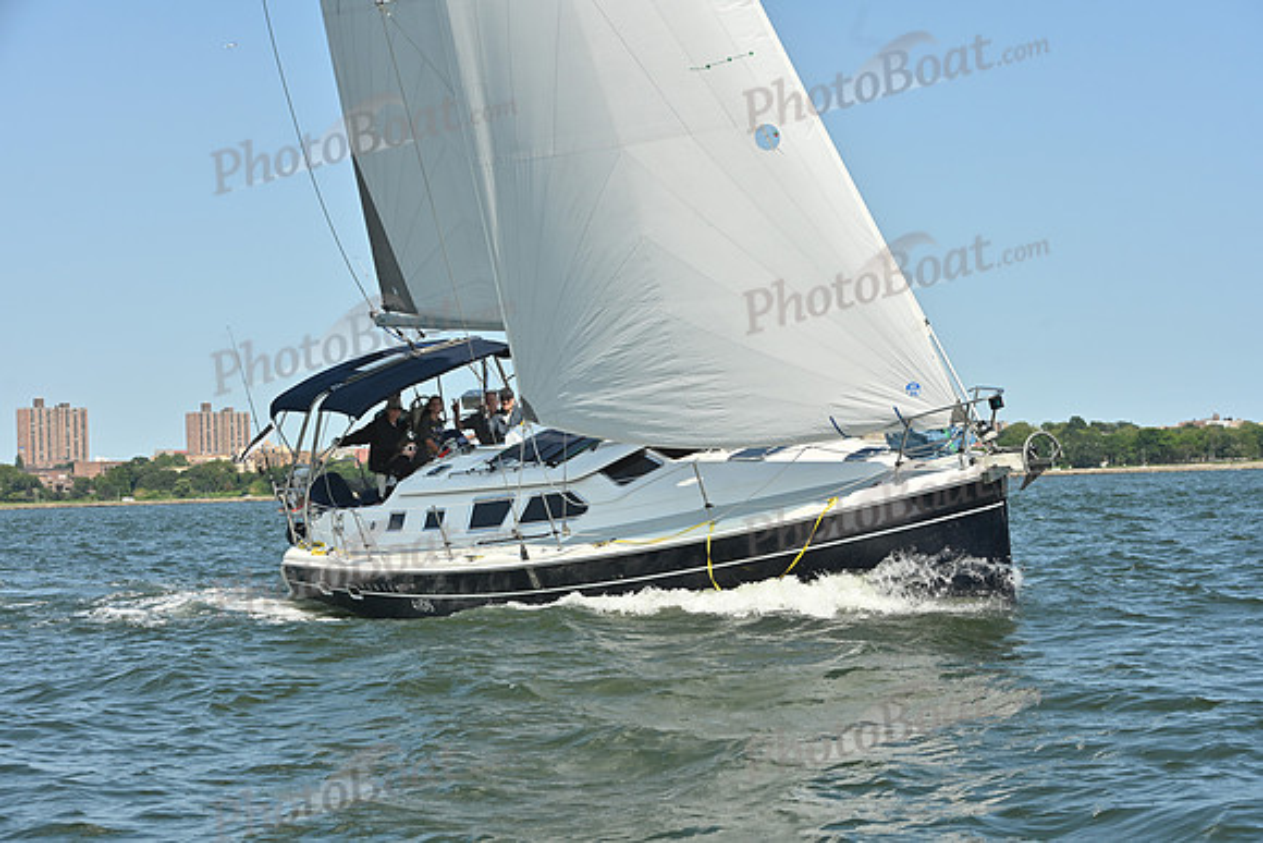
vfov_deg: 19.5
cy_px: 422
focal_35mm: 70
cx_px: 632
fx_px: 2456
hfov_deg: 28.8
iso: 320
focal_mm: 70
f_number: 8
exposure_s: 1/1250
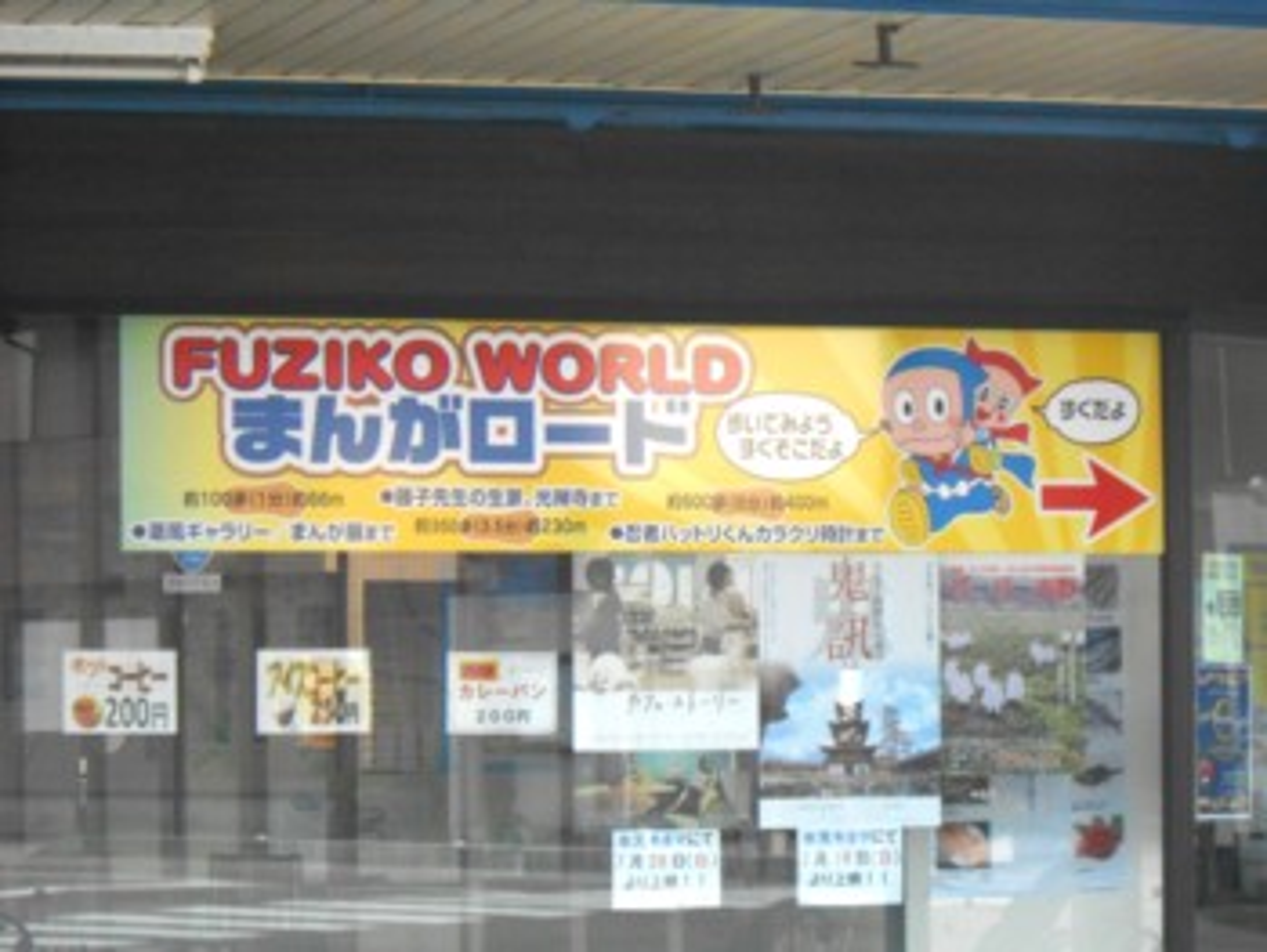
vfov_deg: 9.5
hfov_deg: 12.7
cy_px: 476
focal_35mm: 156
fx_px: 5714
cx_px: 634
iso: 400
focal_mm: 27.6
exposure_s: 1/320
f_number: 6.5
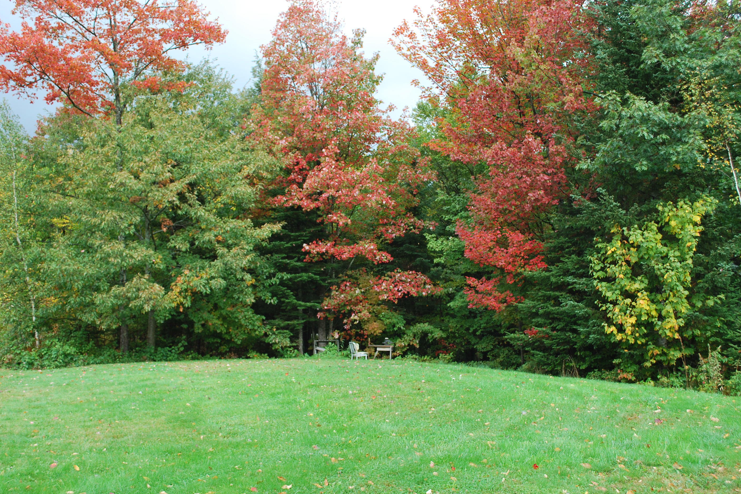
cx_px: 373
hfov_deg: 55.8
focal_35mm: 34
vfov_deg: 38.9
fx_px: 700
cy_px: 245
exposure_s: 1/125
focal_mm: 22
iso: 100
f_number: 5.6
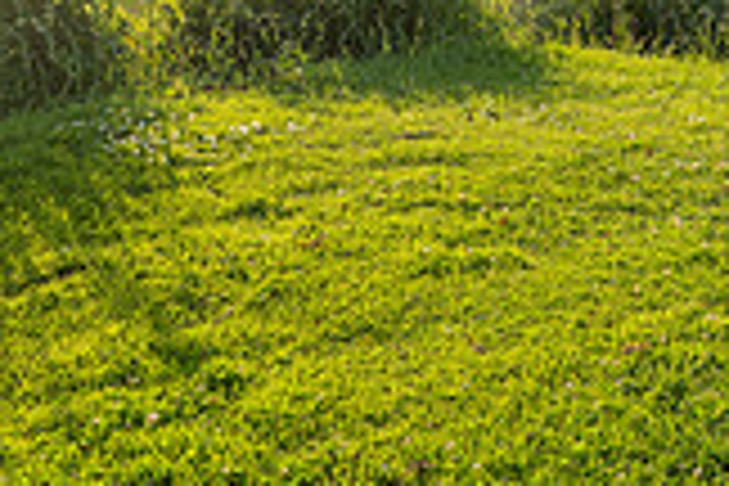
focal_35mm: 86
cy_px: -380
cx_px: 990
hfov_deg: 21.1
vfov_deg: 14.1
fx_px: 1741
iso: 200
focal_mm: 24
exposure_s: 1/250
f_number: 6.3
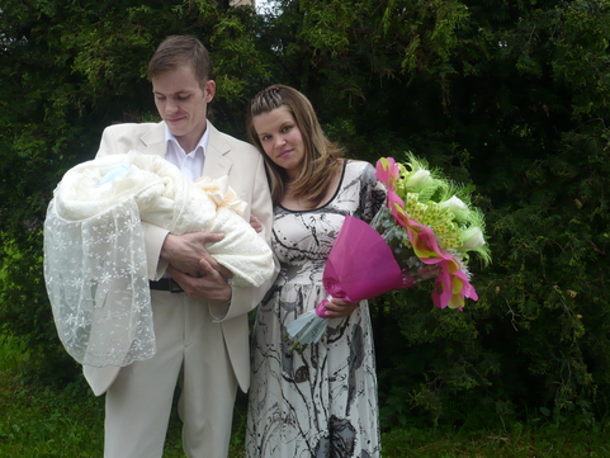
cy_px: 200
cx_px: 263
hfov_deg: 46.7
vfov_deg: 35.9
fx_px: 705
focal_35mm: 40
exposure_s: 1/400
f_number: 2.8
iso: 100
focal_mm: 5.8
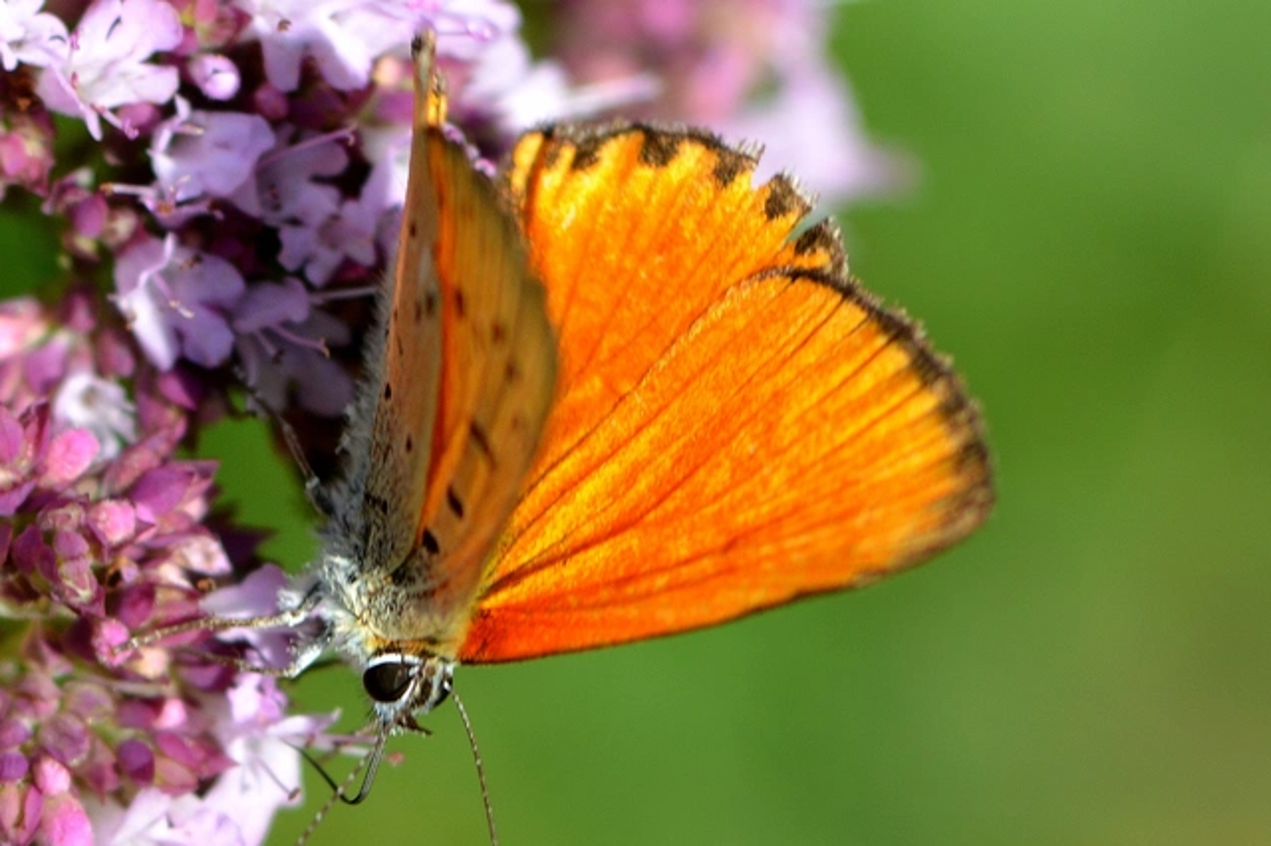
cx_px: 636
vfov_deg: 7.6
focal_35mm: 180
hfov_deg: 11.4
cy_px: 423
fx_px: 6351
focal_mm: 120
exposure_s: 1/500
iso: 200
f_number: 5.6
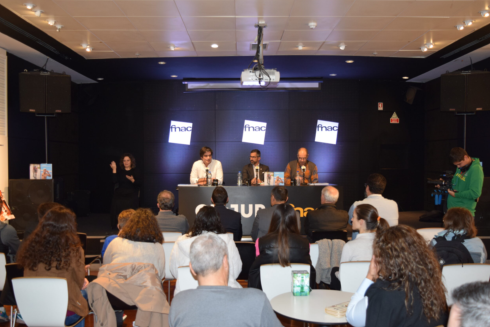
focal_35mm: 37
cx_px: 247
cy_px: 167
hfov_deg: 51.9
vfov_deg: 35.9
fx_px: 504
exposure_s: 1/60
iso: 800
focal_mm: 24
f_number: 4
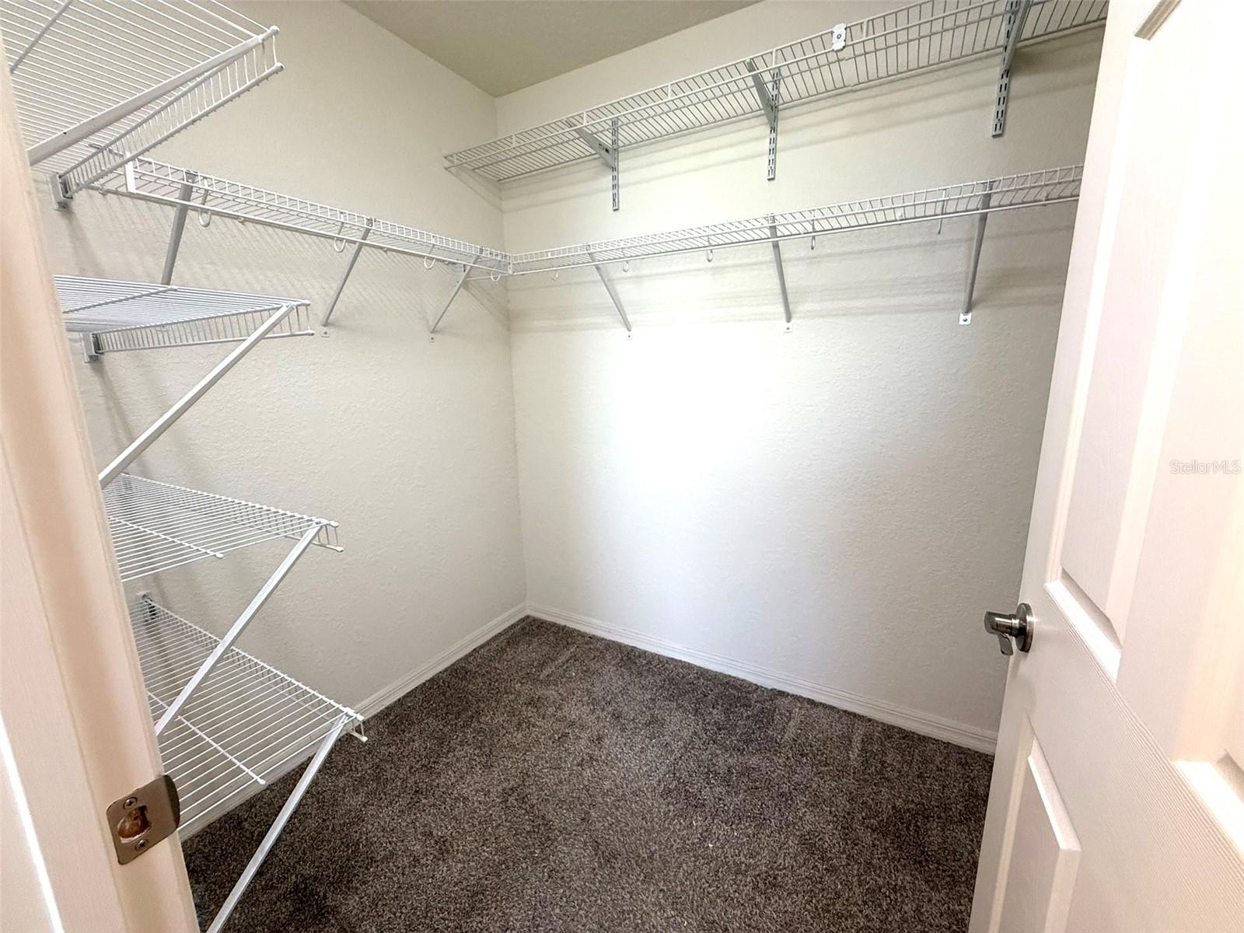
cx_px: 622
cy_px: 466
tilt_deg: -10.9
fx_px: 503
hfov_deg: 102.1
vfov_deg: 85.7
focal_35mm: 14
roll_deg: +0.8
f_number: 2.2
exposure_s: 1/120
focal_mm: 2.22
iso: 320
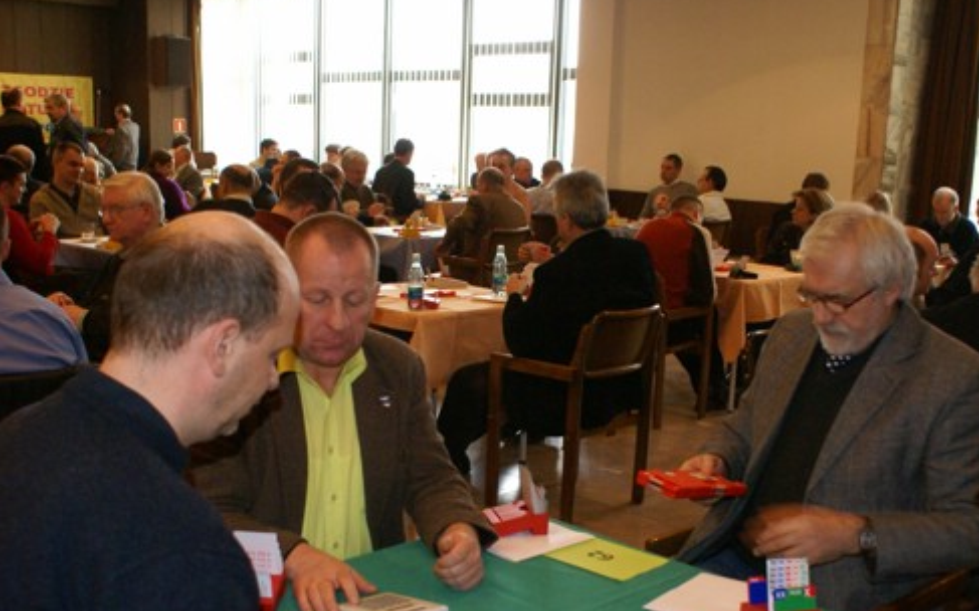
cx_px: 509
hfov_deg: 45.3
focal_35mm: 44
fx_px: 1174
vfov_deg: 28.8
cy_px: 456
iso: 800
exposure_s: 1/20
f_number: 4
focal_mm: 20
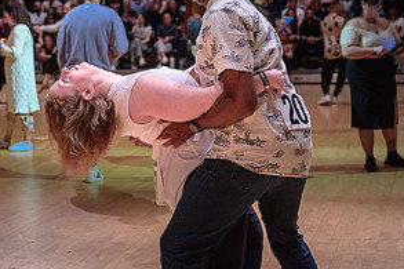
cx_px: 116
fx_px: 1133
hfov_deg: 20.1
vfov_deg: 13.5
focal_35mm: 101
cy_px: 154
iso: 1600
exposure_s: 1/200
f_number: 2.8
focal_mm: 43
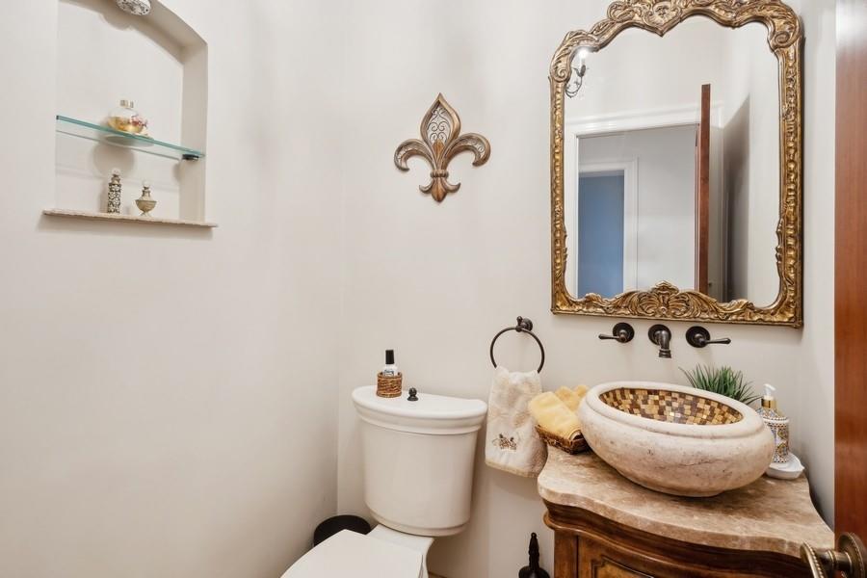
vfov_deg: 70.4
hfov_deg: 93.3
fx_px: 409
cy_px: 289
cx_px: 434
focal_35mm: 17
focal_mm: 11.5
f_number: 8
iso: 320
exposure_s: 1/10
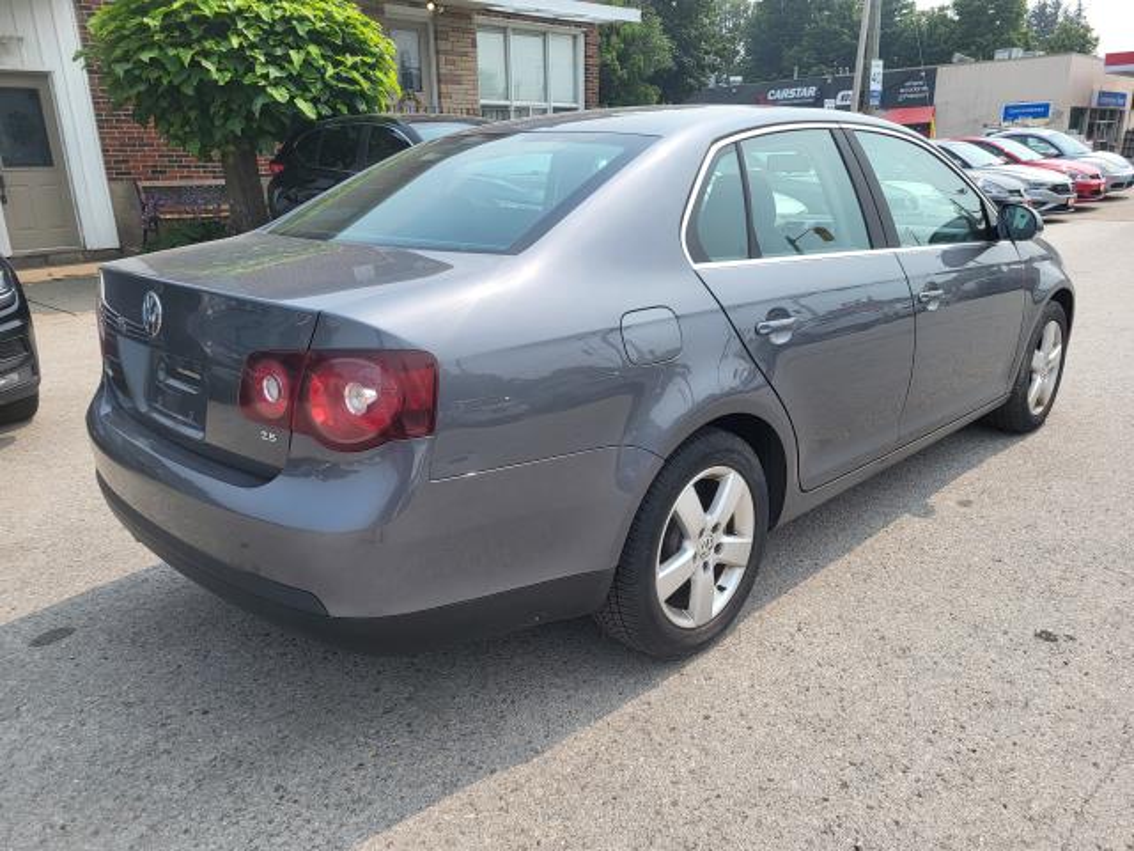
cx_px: 567
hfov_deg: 67.3
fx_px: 852
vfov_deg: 53.1
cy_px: 426
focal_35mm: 26
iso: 40
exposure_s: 1/1889
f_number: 1.8
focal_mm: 5.4
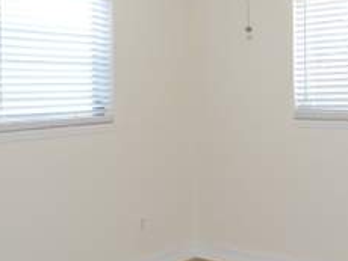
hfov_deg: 36.6
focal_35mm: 50
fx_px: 503
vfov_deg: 29.0
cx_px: 286
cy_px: 88
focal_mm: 4.3
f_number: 3
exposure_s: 1/30
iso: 200
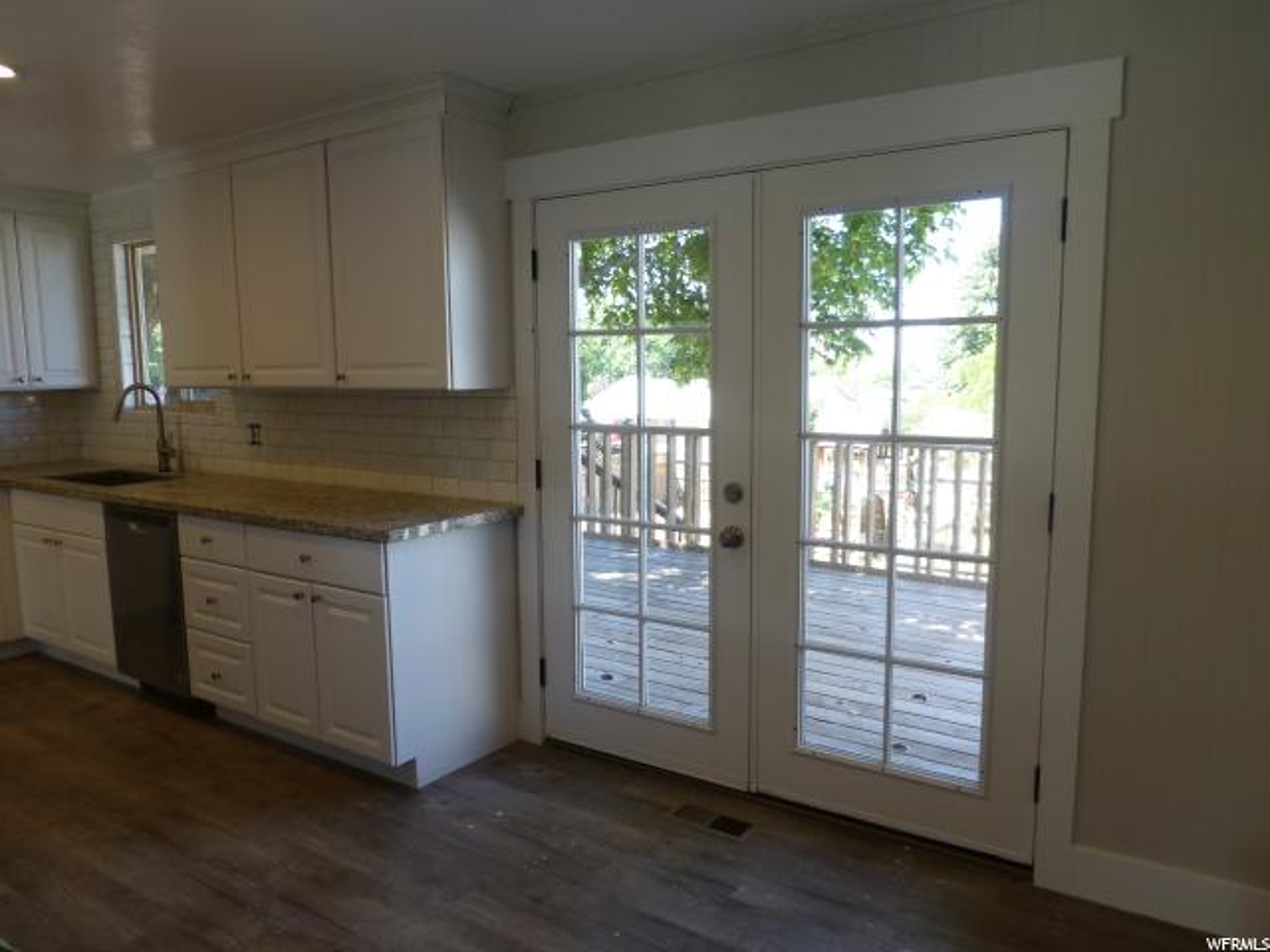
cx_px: 635
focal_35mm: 25
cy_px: 476
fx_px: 917
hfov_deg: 69.4
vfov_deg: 54.9
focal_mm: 4.3
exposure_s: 1/60
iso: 100
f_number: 3.3
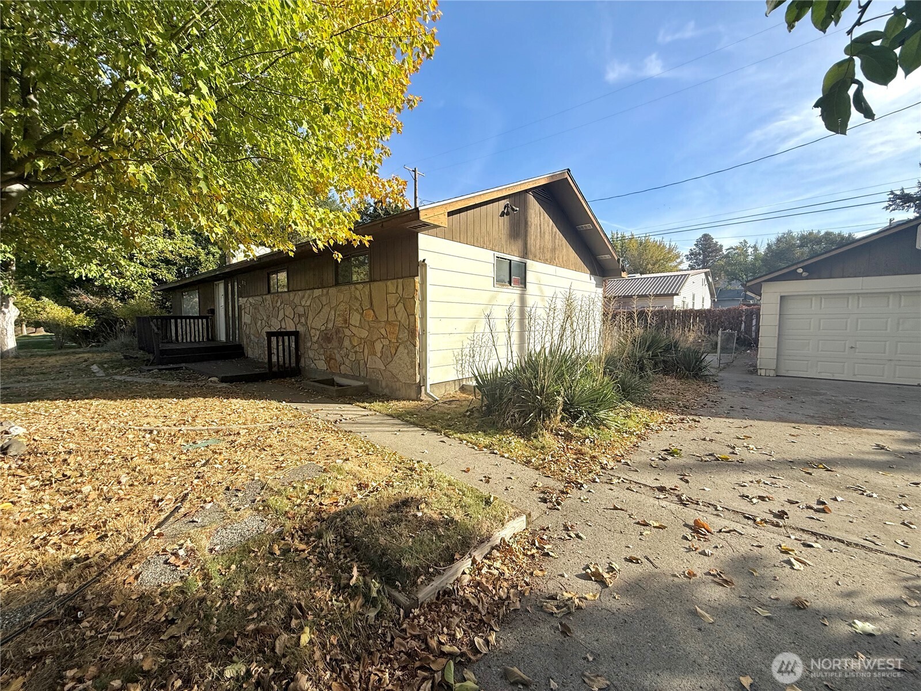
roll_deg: +0.0
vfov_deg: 85.7
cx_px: 460
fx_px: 372
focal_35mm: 14
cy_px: 346
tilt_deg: -2.6
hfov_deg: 102.1
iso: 50
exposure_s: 1/1464
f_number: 2.2
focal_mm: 2.22
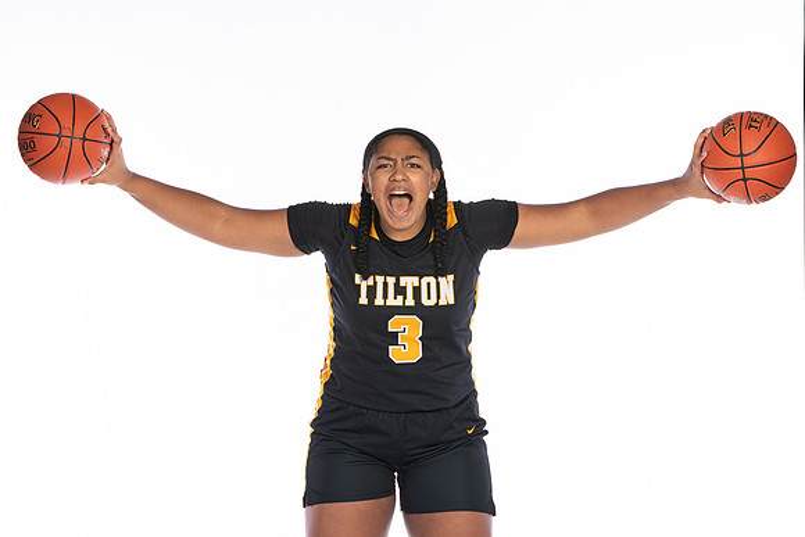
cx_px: 403
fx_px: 3070
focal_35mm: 137
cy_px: 206
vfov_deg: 10.0
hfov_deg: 14.9
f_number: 5
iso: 100
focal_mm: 70
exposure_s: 1/100
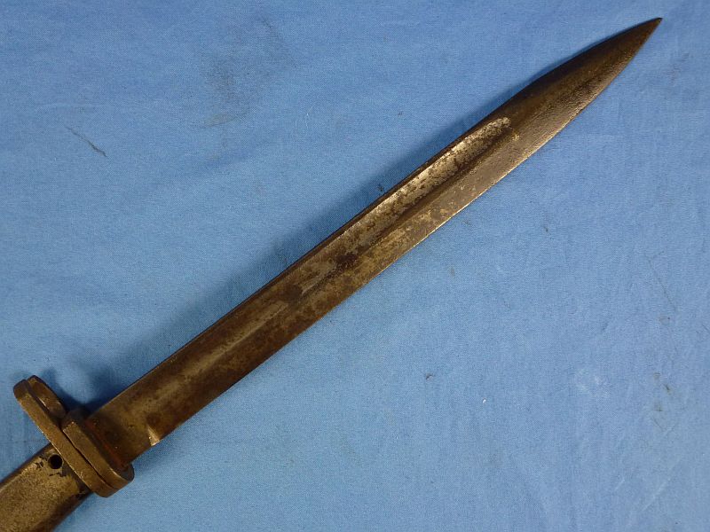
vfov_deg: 46.8
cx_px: 355
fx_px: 615
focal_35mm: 30
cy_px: 266
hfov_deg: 60.0
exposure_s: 1/60
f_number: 3.5
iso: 250
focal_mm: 5.4
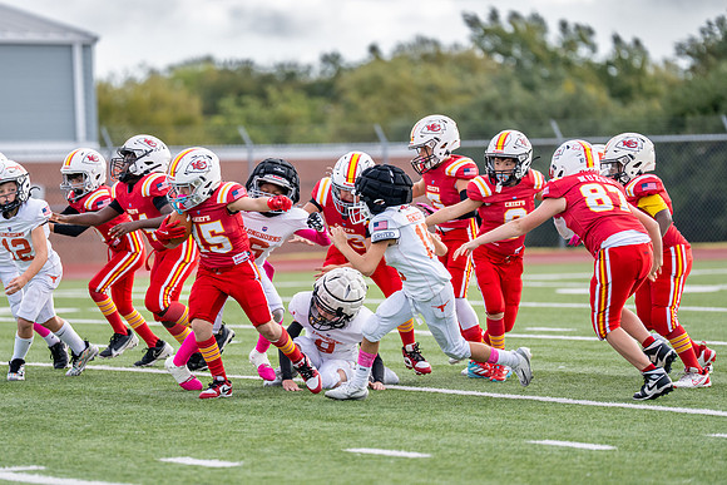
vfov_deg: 5.4
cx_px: 341
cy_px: 251
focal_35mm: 253
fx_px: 5116
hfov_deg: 8.1
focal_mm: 200
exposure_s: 1/2500
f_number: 2.8
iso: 400
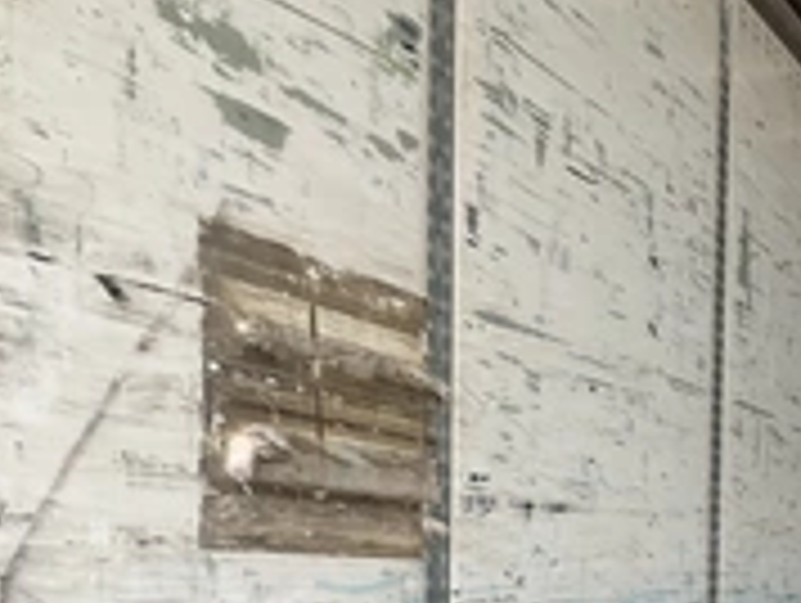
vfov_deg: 21.5
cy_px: 657
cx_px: 702
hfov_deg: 28.8
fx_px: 1506
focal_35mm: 65
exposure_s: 1/122
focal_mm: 3
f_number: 1.8
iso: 64
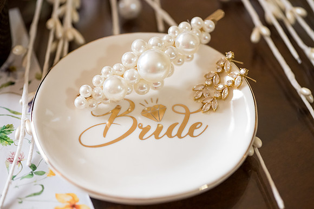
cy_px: 104
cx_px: 157
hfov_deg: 19.5
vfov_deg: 13.0
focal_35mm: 105
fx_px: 916
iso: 8000
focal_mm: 105
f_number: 4.5
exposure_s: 1/320
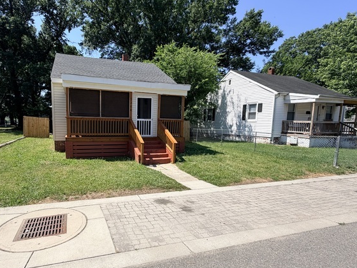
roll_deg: -1.1
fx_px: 206
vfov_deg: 65.8
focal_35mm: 20
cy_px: 148
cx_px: 135
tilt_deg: -7.0
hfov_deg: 80.3
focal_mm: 2.22
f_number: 2.2
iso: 25
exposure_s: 1/770
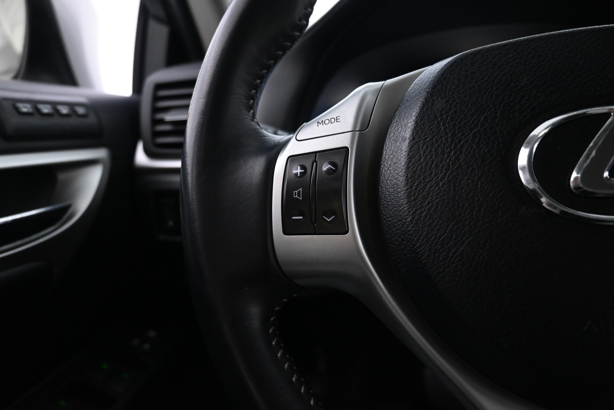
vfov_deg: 53.1
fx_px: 409
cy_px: 205
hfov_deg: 73.7
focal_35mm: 24
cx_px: 307
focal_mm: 16
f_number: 3.5
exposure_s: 1/25
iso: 1800
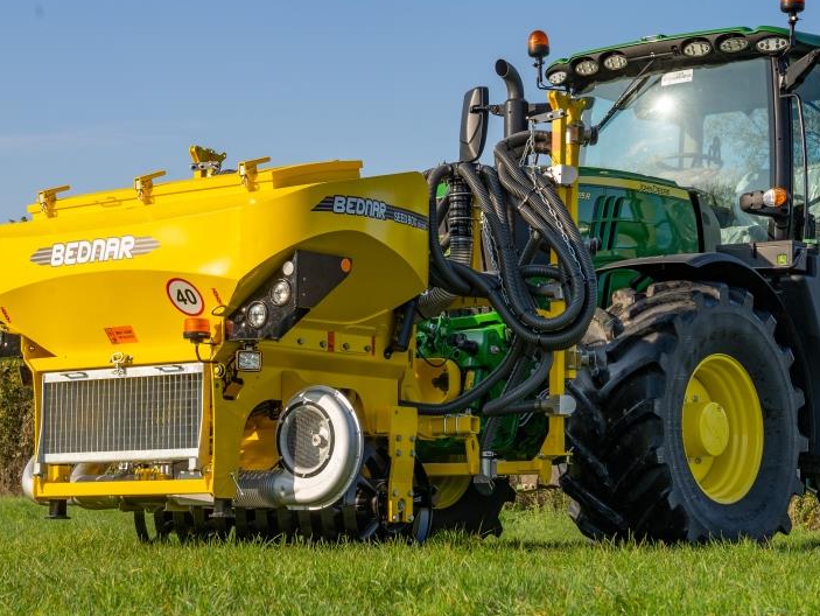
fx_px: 2323
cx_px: 357
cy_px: 293
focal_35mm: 98
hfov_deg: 20.0
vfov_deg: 15.1
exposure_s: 1/125
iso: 125
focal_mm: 70
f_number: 11
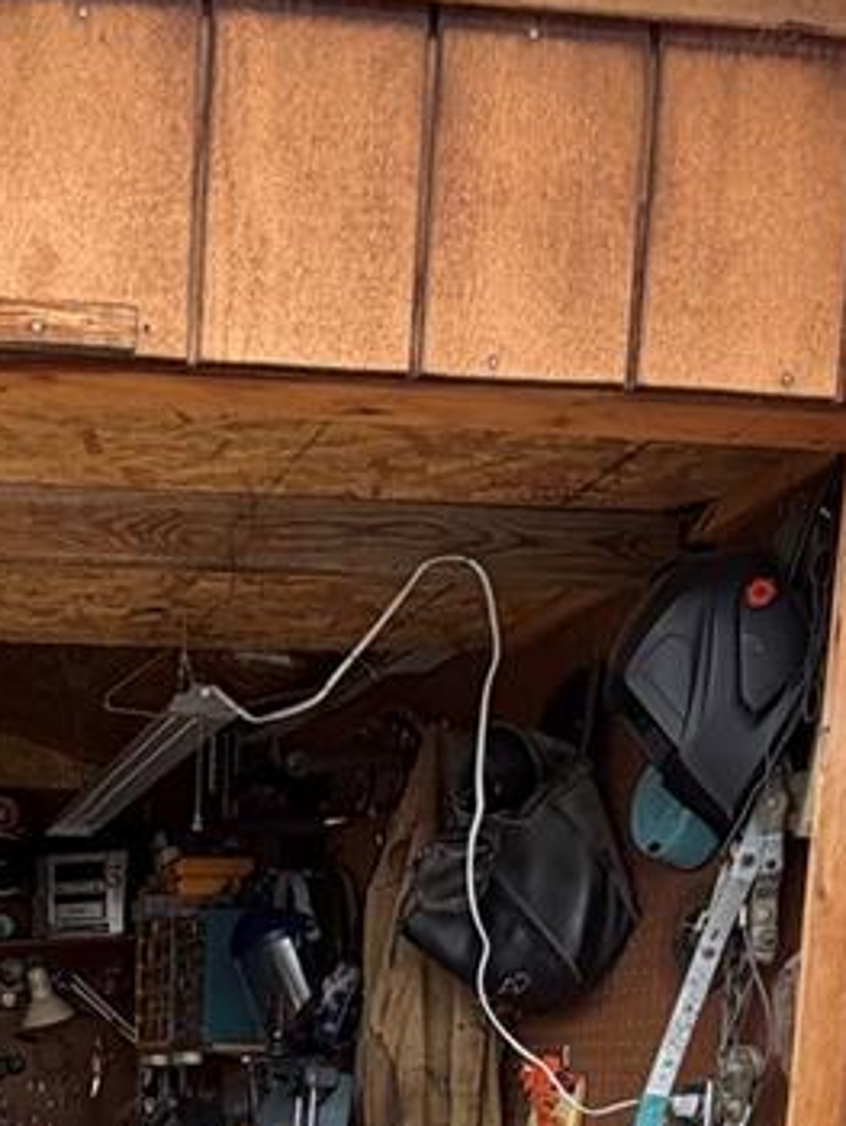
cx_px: -116
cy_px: 1303
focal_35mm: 48
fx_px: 1562
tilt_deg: -7.5
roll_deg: -0.6
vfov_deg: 33.4
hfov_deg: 27.4
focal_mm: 2.22
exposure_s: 1/522
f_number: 2.2
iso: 40
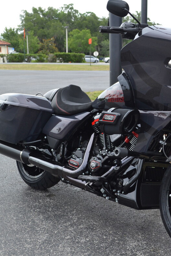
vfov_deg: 36.2
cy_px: 127
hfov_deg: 24.2
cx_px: 138
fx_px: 391
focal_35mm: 55
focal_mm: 24
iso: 180
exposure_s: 1/125
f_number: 5.6
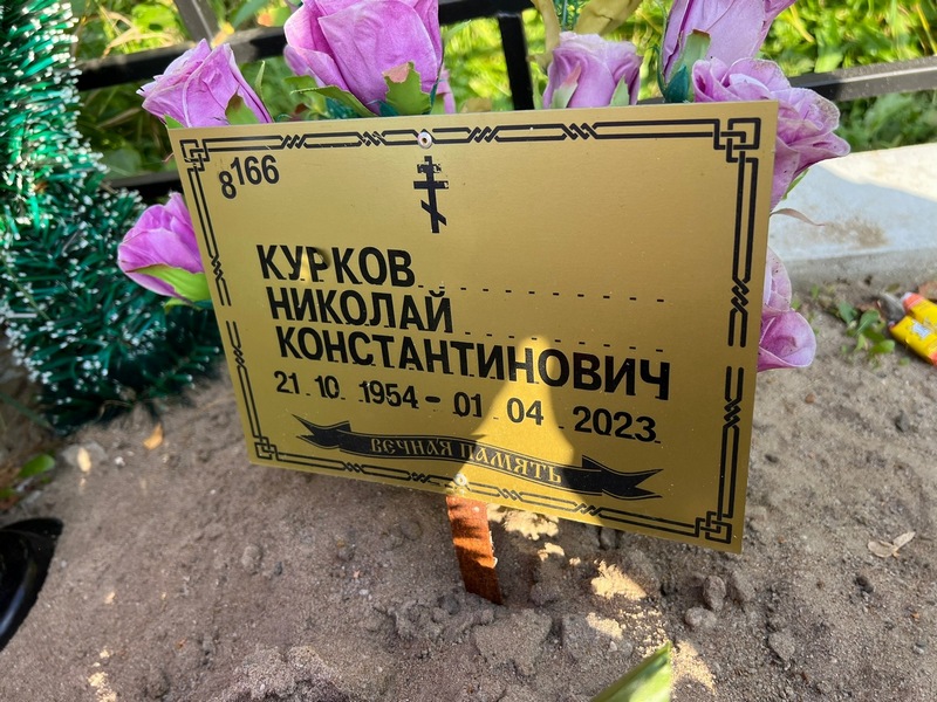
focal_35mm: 26
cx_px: 468
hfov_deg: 67.3
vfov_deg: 53.1
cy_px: 351
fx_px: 704
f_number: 1.5
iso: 50
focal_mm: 5.7
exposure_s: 1/488
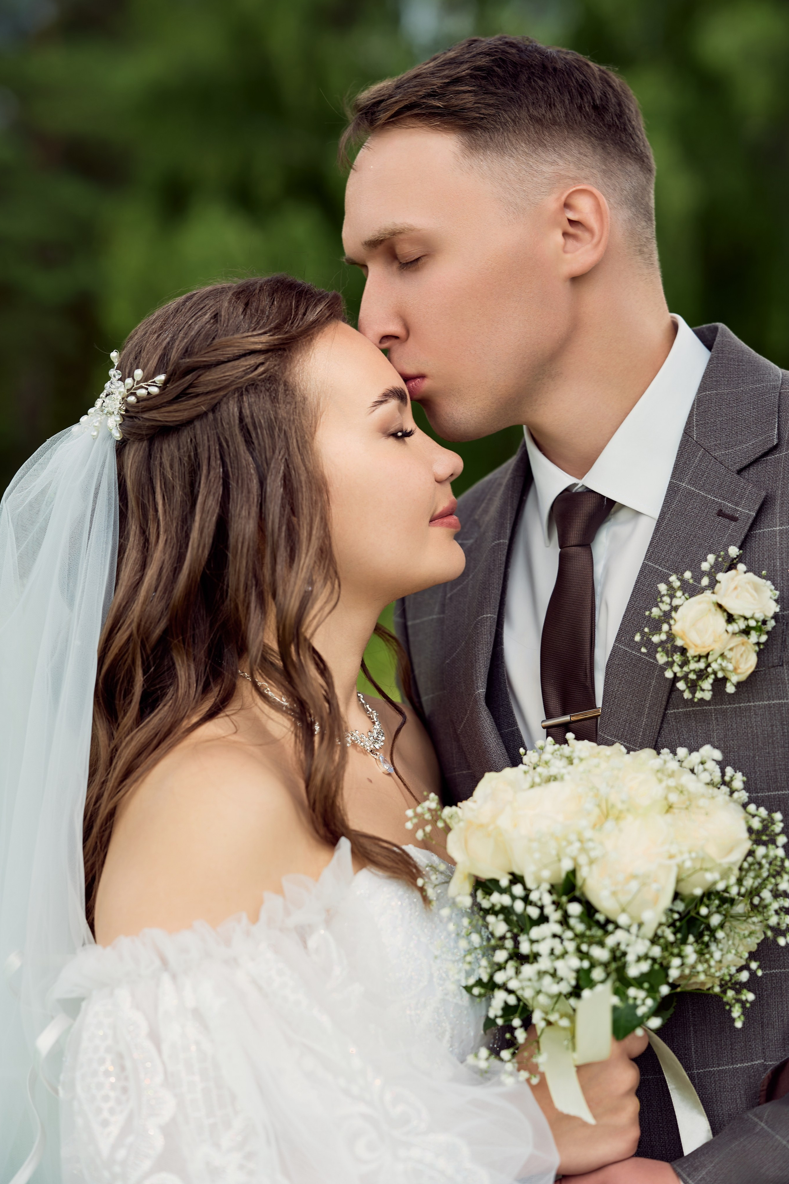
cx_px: 397
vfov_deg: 23.6
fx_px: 2827
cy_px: 588
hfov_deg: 15.9
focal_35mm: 86
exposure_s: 1/350
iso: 100
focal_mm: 85
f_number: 3.5
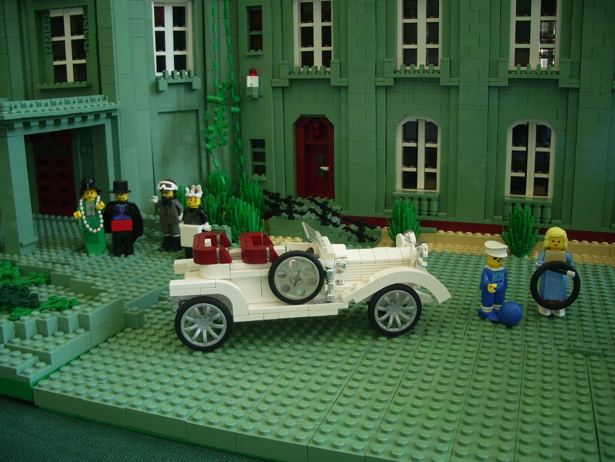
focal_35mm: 35
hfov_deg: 52.6
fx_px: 622
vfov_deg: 40.7
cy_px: 231
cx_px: 308
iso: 100
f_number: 2.6
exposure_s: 1/25
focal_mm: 5.8
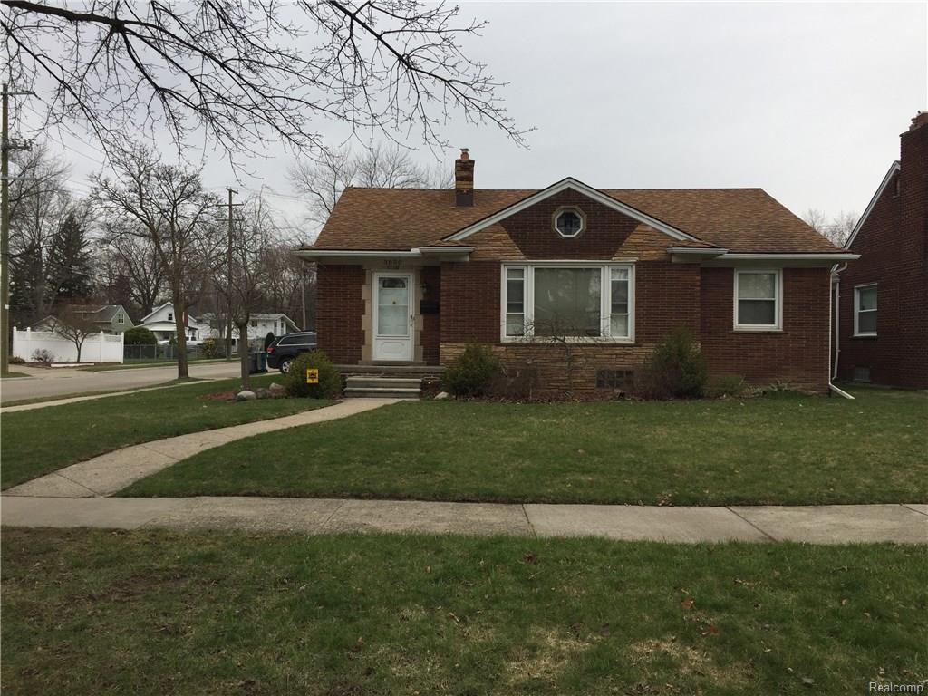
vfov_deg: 48.2
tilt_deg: -0.5
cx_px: 464
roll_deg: -0.3
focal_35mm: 29
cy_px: 348
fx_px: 777
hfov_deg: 61.7
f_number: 2.2
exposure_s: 1/542
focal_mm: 4.15
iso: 32
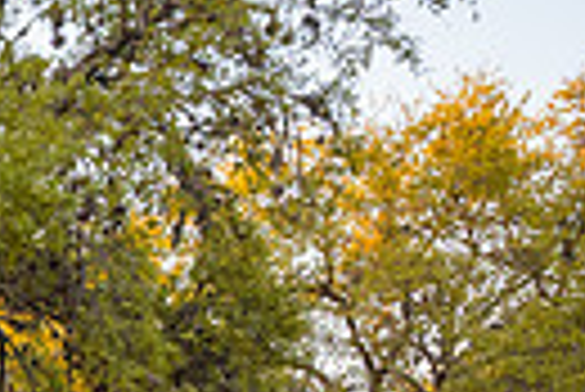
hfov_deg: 15.0
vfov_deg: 11.5
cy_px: 802
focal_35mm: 107
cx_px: -634
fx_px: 1741
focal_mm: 24
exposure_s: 1/640
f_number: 4
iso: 1600
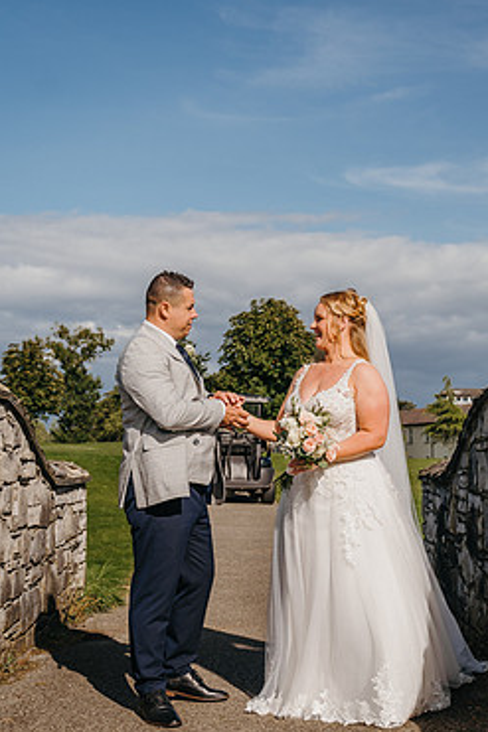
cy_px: 375
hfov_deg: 26.4
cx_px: 279
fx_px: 1038
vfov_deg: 38.9
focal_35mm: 51
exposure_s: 1/1000
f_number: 4.5
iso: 50
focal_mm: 28
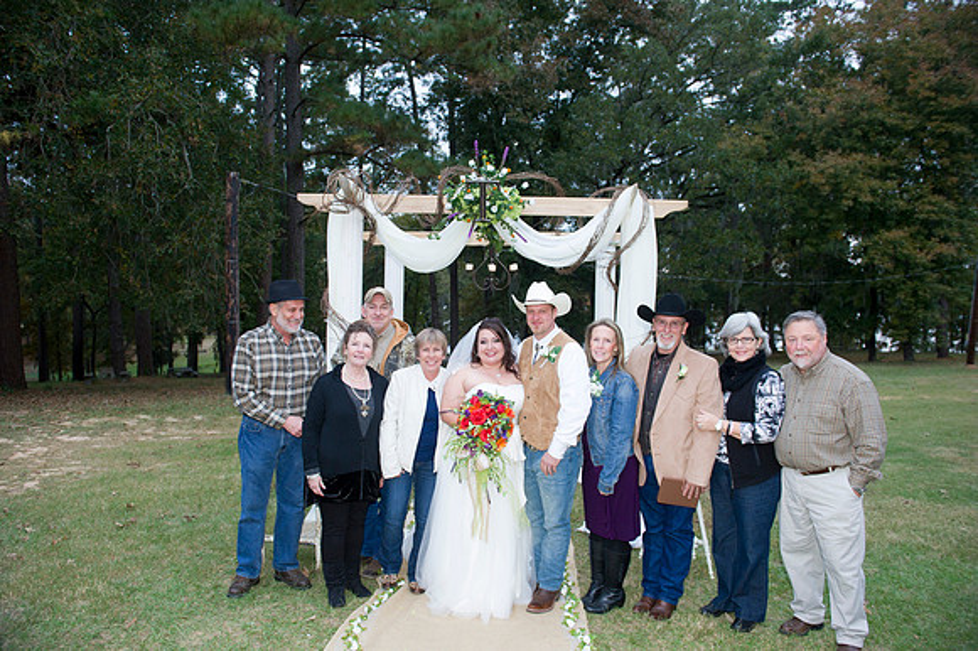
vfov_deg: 53.1
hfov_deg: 73.8
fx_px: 652
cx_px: 489
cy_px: 326
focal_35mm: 24
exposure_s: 1/100
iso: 800
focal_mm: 24
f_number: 4
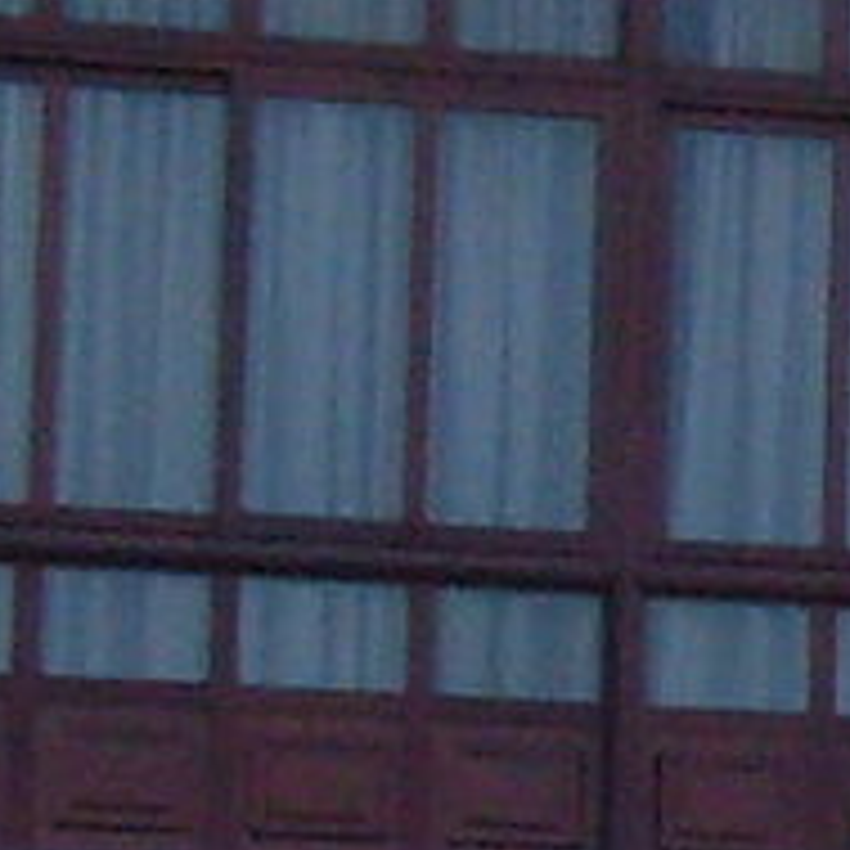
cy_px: 1075
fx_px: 9501
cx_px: 4079
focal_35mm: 342
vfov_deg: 5.1
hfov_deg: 4.5
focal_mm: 6.3
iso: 80
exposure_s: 1/500
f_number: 2.8
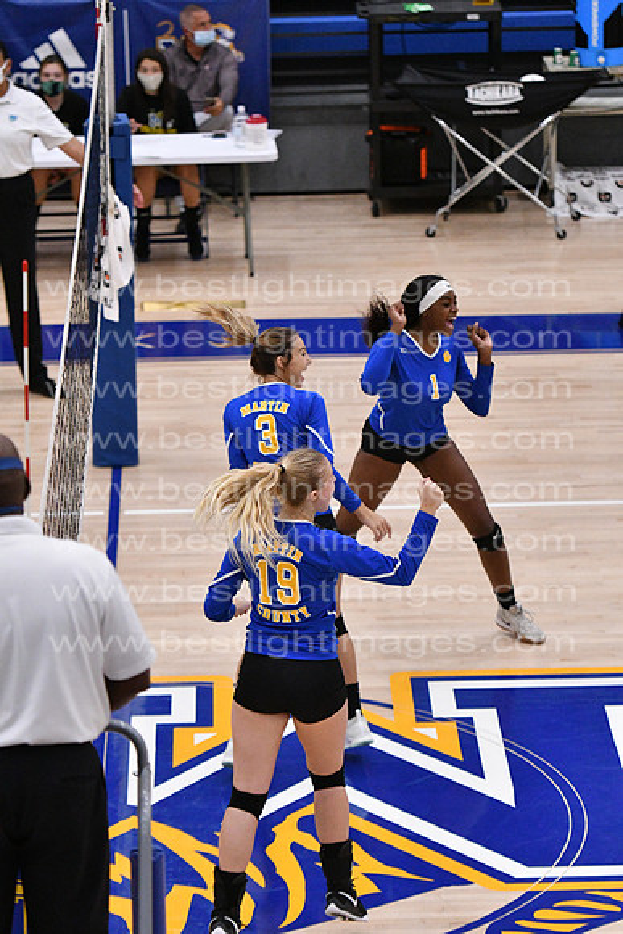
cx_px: 312
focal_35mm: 174
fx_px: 4514
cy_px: 467
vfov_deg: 11.8
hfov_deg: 7.9
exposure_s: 1/1250
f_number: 3.2
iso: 6400
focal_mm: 116
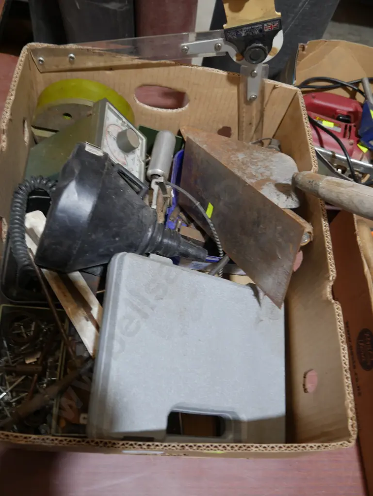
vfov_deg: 59.9
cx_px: 186
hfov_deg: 46.8
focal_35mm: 30
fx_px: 431
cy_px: 248
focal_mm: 15
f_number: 3.6
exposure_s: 1/60
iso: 320
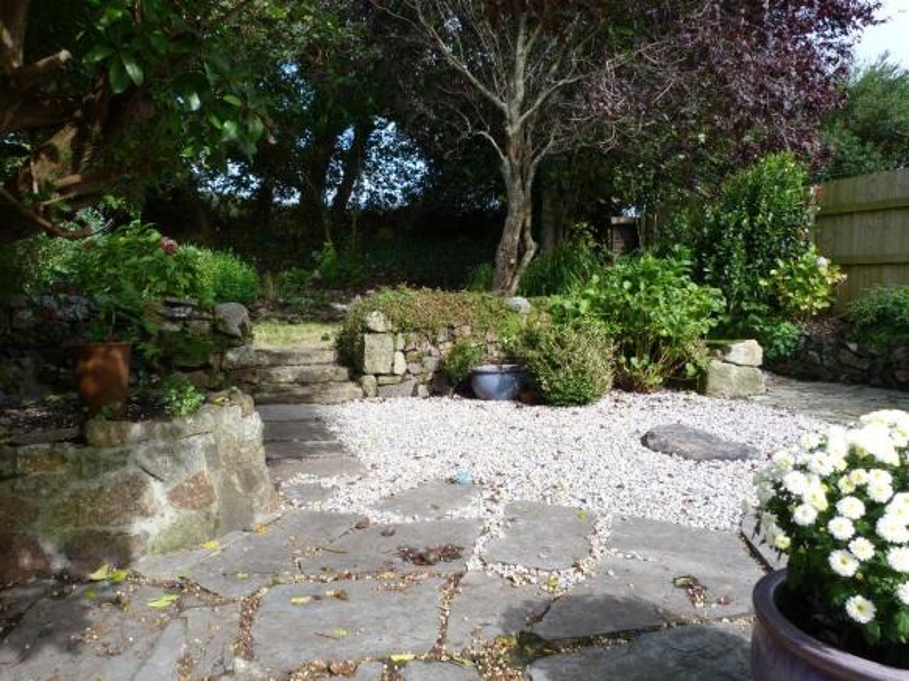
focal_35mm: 25
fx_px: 656
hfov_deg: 69.4
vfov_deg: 54.9
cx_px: 454
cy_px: 340
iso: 80
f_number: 4
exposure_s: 1/250
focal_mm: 4.5
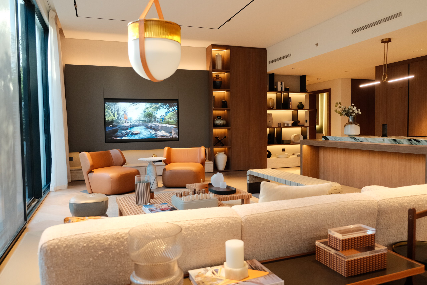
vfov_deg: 47.9
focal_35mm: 27
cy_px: 142
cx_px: 214
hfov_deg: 67.4
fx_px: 320
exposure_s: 1/125
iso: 1600
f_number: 2.8
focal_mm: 18
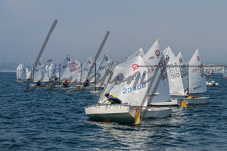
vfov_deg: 13.1
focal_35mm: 105
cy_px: 81
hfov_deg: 19.5
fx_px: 660
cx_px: 121
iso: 320
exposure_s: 1/3200
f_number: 6
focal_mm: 84
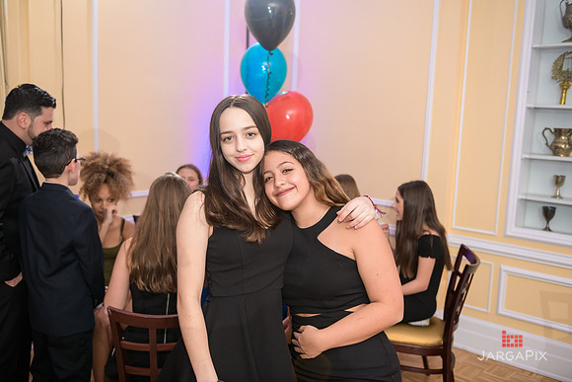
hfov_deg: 54.4
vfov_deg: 37.9
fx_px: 556
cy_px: 191
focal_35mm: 35
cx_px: 286
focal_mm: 35
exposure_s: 1/125
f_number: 3.2
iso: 1250
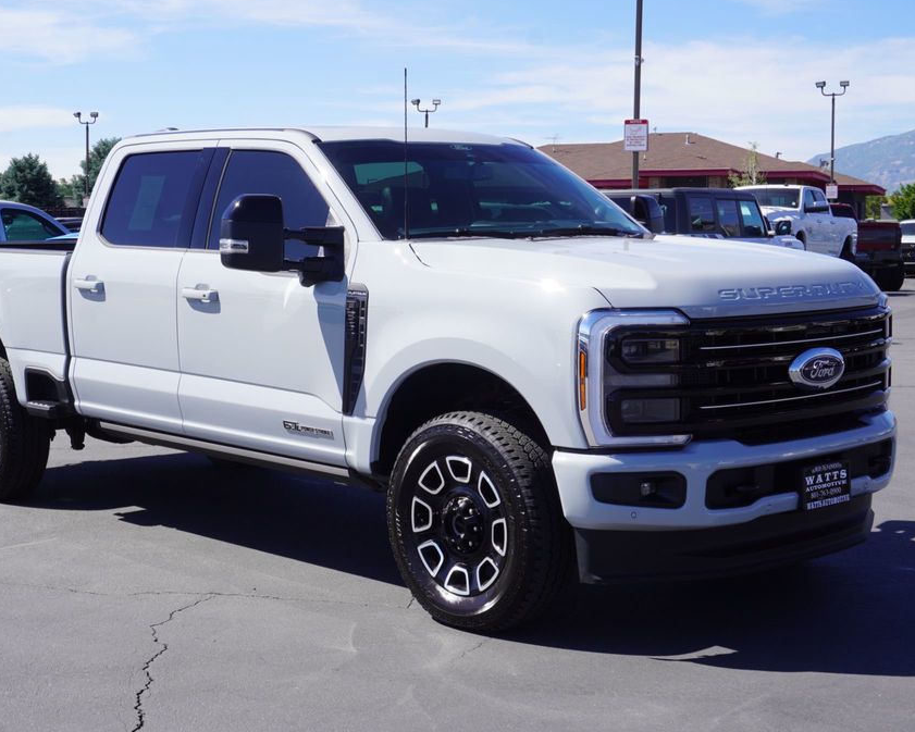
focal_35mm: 57
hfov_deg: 33.2
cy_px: 364
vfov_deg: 26.9
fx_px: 1532
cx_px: 395
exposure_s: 1/125
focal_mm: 33
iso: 100
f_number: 10
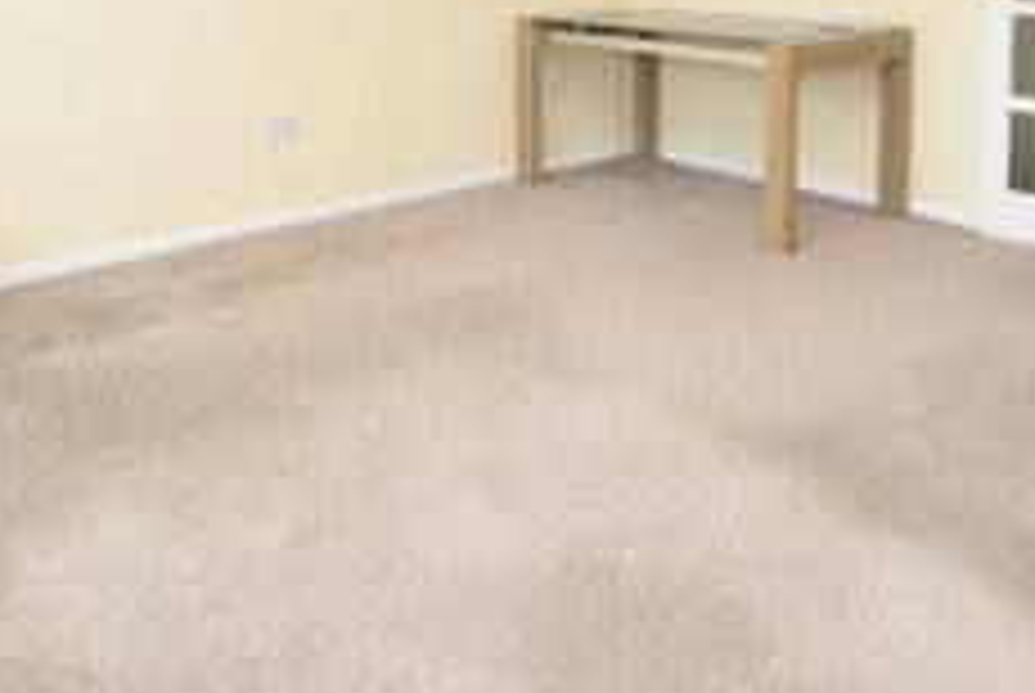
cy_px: 20
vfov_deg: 23.6
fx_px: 1595
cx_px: 565
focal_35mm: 55
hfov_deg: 35.9
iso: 450
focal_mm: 13
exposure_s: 1/125
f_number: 5.6
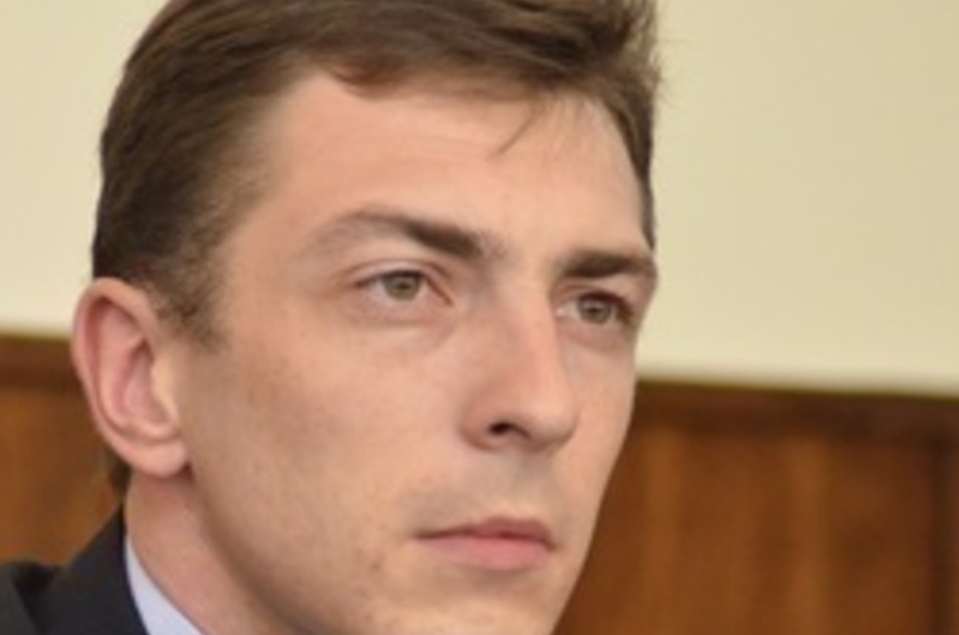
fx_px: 15974
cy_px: 495
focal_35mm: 601
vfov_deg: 2.3
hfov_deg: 3.4
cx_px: 369
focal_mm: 200
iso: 3200
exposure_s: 1/250
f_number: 4.8
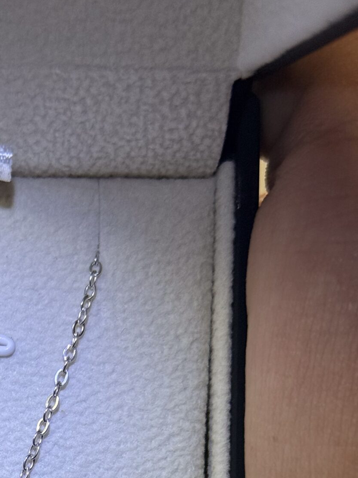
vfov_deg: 17.1
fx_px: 1531
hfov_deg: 13.1
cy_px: 534
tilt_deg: -47.9
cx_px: -35
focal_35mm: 111
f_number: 1.78
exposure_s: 1/100
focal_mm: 6.76
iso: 50
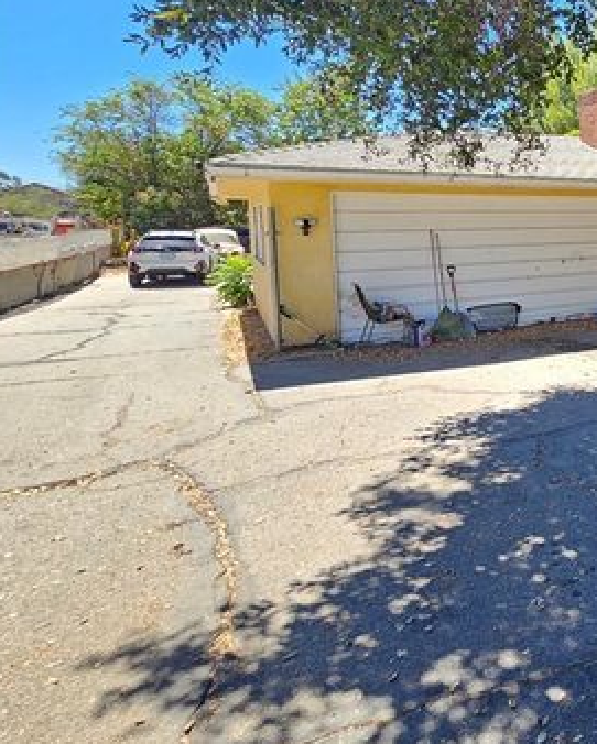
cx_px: 685
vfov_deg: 68.6
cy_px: 260
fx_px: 529
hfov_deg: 42.9
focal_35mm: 24
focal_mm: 2.2
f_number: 2.2
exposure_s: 1/393
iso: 50
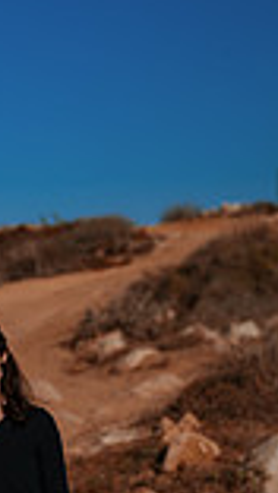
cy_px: 449
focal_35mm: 175
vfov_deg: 12.2
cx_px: -28
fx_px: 2288
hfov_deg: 6.9
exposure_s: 1/8000
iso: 50
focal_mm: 58
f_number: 2.5
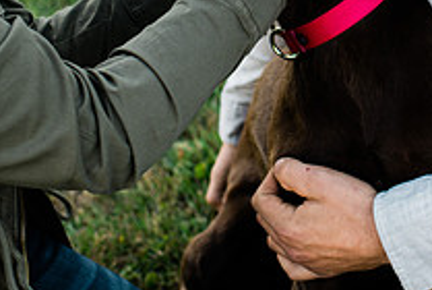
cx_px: 413
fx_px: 1166
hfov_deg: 20.4
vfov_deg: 13.7
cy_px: -65
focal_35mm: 97
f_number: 3.2
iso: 200
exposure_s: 1/640
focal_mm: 35
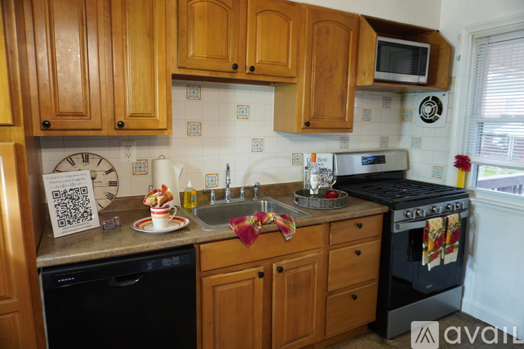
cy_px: 174
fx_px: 349
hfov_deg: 73.7
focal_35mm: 24
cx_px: 262
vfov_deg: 53.1
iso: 400
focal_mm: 16
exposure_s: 1/160
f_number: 4
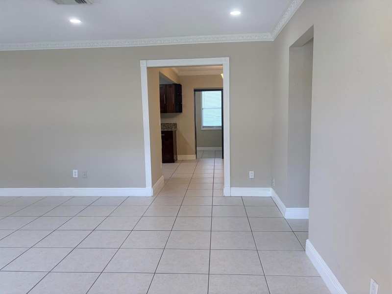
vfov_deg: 53.1
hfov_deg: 67.3
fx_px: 294
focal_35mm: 26
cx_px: 196
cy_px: 147
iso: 100
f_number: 1.6
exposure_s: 1/120
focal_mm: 5.96
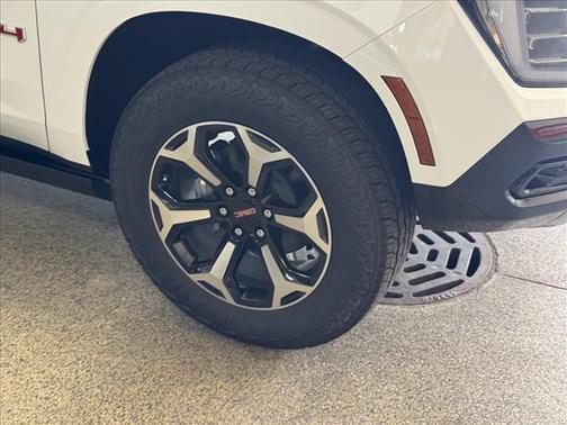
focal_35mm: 48
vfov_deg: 30.3
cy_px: 212
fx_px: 786
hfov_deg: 39.7
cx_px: 284
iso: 100
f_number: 1.78
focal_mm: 6.76
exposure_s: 1/60
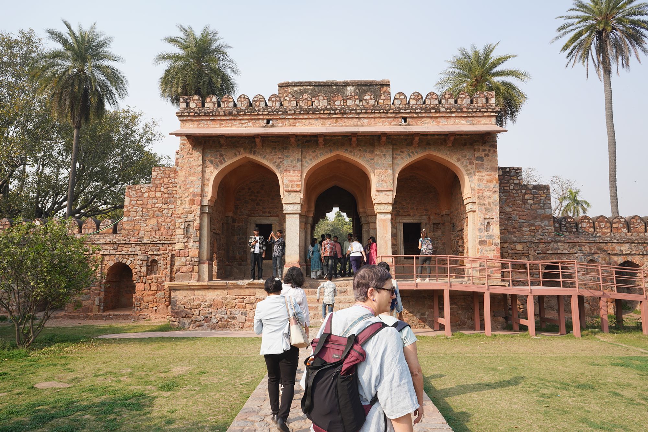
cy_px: 216
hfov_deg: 73.7
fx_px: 432
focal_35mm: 24
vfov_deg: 53.1
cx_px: 324
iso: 100
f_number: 10
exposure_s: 1/100
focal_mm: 24
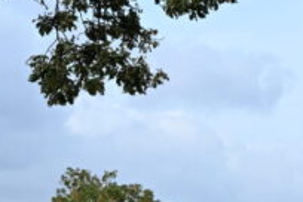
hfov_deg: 5.3
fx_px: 3291
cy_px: 486
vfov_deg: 3.5
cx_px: 205
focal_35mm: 391
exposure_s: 1/250
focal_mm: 78
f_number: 8
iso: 100
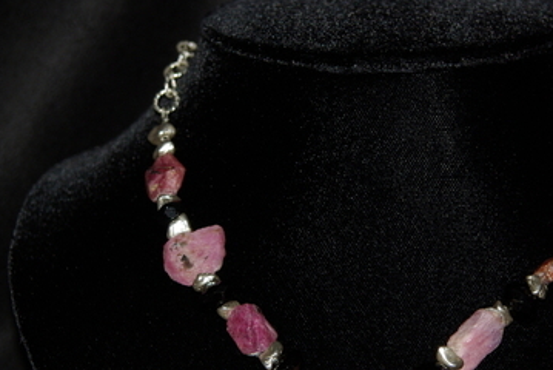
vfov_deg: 8.2
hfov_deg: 12.3
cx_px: 345
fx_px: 2567
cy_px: 204
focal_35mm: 167
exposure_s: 1/90
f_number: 5.6
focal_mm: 80
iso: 100
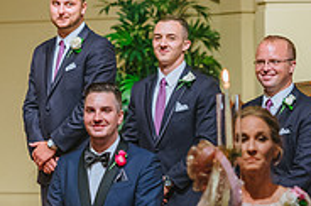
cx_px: 110
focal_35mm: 354
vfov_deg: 3.9
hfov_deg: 5.8
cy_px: 205
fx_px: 3053
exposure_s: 1/160
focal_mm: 112
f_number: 2.8
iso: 1600
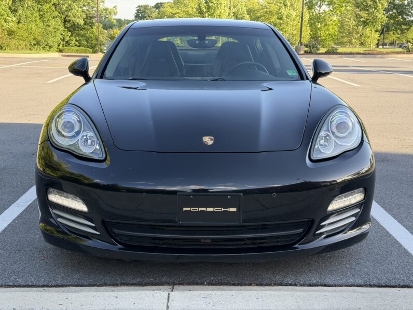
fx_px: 573
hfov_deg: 39.7
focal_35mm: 48
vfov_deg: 30.3
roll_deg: -1.3
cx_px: 206
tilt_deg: -13.0
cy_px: 155
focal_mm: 6.76
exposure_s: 1/425
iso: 80
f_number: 1.78
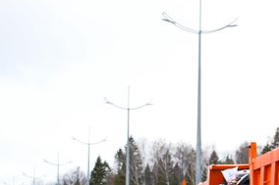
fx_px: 1239
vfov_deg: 8.5
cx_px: 331
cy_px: 215
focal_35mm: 160
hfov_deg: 12.6
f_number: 3.5
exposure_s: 1/800
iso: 1600
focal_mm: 65
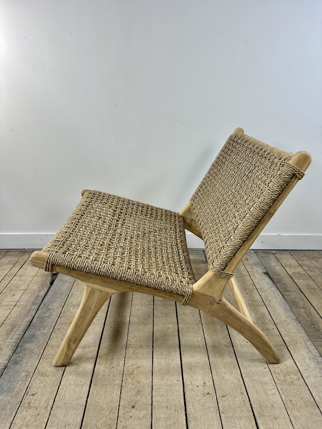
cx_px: 161
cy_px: 214
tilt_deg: -20.8
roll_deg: +0.3
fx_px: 298
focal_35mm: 24
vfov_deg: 71.6
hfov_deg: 56.8
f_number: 1.78
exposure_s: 1/112
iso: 50
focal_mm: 6.86
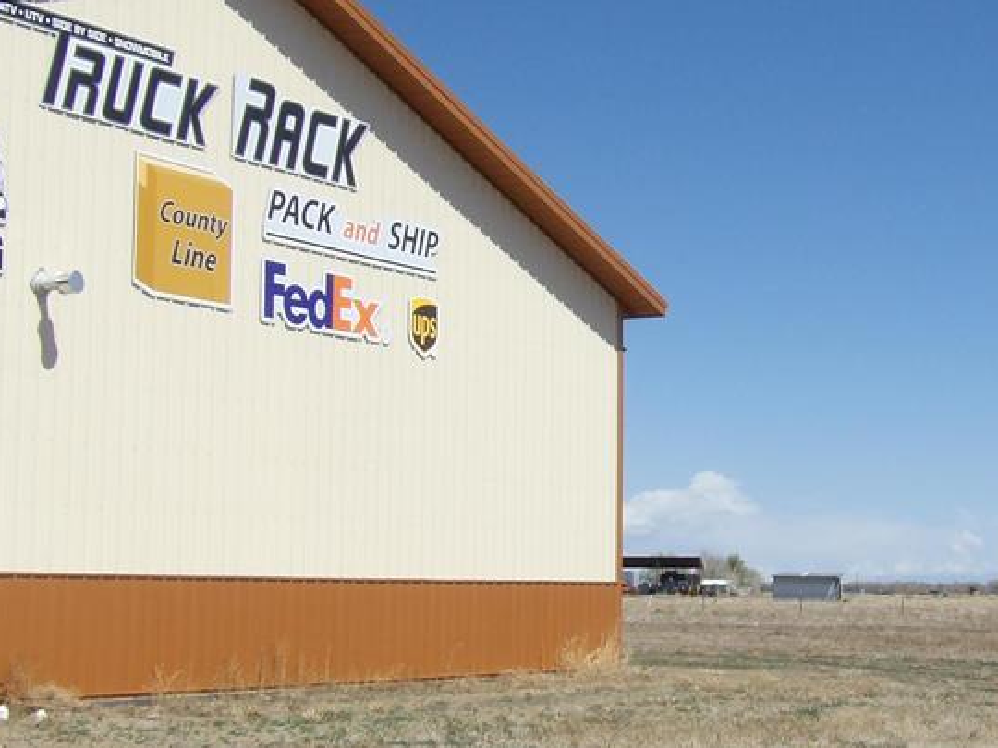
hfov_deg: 26.1
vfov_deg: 19.9
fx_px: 2133
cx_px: 719
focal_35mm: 74
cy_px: 441
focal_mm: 7
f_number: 7.4
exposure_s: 1/342
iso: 100
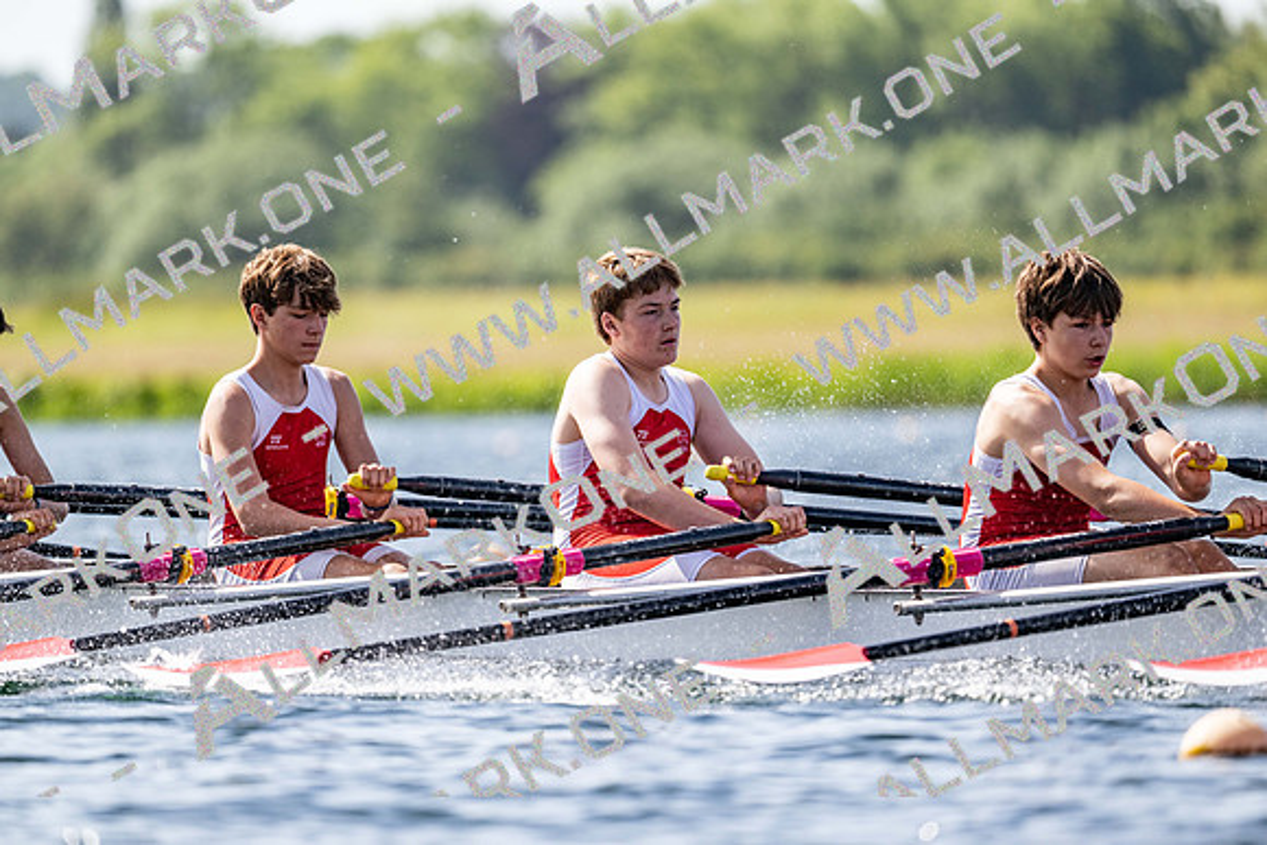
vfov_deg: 3.4
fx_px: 14080
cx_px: 634
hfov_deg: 5.2
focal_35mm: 400
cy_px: 422
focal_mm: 400
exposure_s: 1/2500
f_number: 4.5
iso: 320
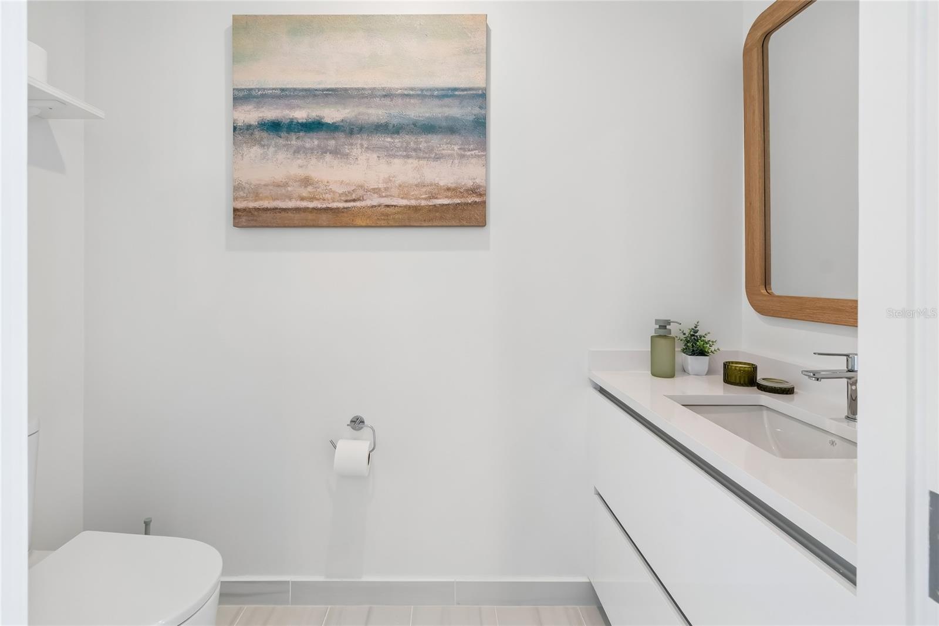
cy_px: 313
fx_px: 391
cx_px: 470
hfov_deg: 100.4
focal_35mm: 15
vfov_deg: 77.3
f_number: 7.1
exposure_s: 1/40
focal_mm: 10
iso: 100
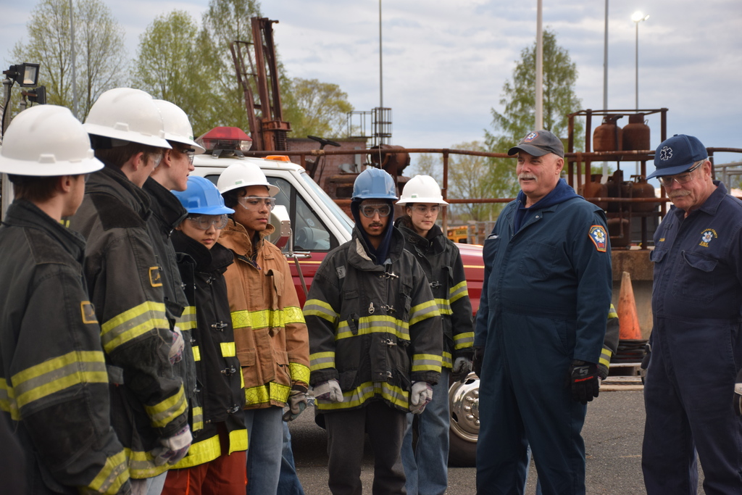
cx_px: 371
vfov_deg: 17.5
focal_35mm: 78
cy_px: 248
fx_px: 1608
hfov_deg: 26.0
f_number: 4.8
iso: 400
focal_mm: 52
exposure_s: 1/80
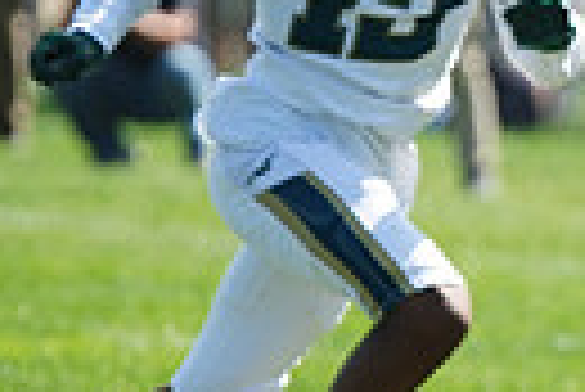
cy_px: 65
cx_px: 495
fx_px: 21783
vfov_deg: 1.0
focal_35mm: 1339
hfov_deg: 1.5
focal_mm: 300
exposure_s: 1/3200
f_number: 2.8
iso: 400
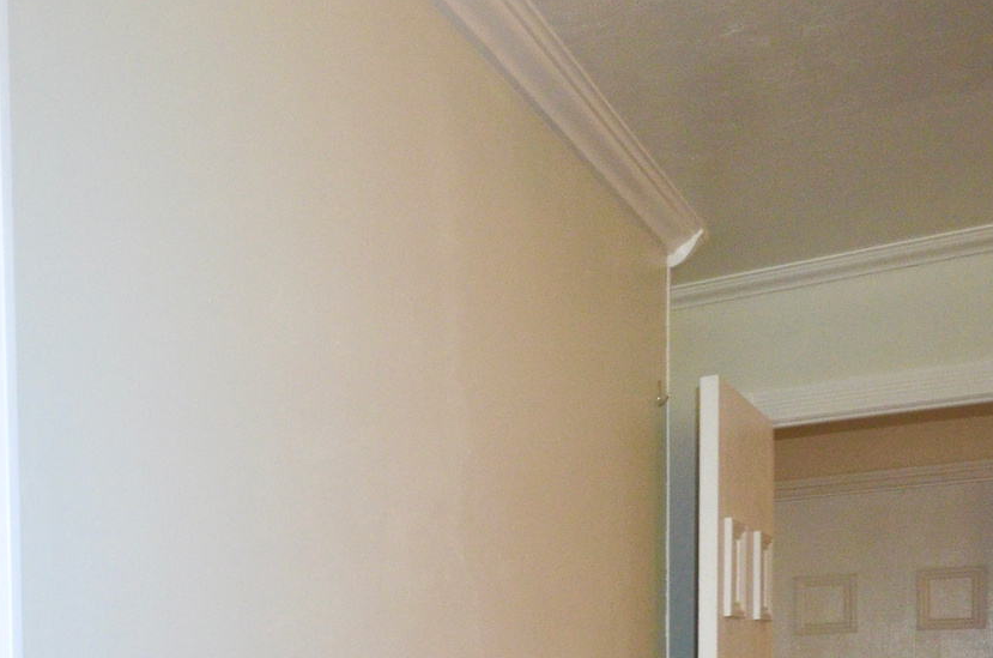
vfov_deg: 28.8
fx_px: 1173
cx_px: -71
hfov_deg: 38.8
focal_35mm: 43
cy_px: 694
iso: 800
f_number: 3.5
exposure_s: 1/60
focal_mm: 11.5
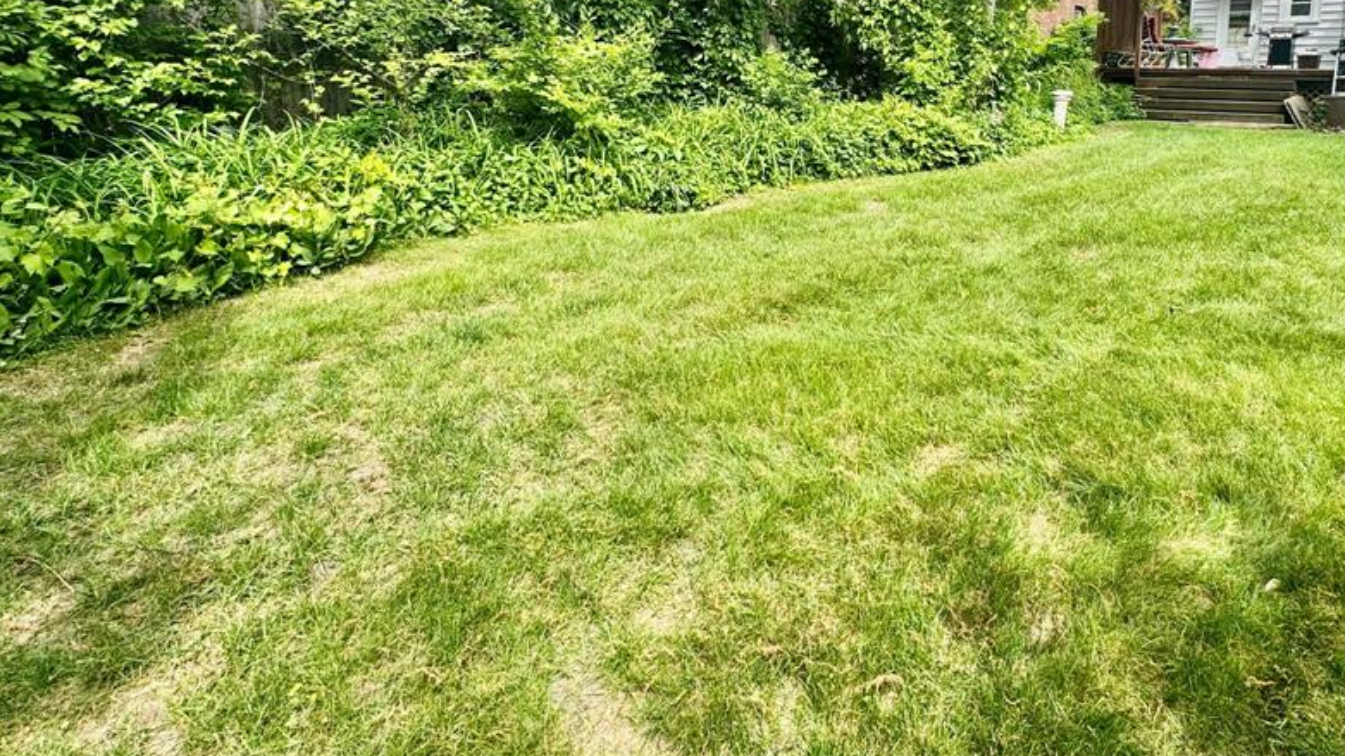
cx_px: 811
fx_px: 713
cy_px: 169
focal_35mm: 20
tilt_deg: -8.5
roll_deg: +0.3
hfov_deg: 85.5
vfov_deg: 52.8
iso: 40
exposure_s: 1/384
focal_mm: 2.22
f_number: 2.2
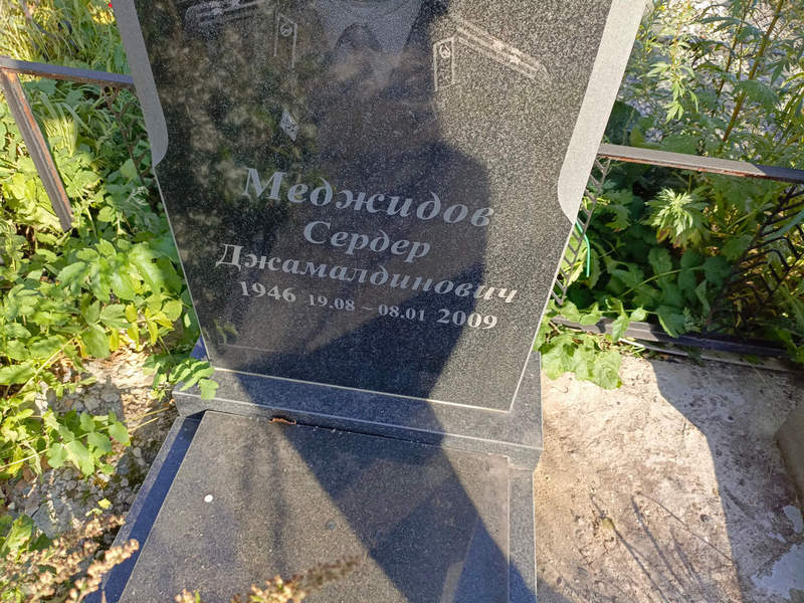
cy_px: 302
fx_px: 581
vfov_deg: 54.9
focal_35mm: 25
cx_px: 402
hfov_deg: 69.4
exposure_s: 1/279
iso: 108
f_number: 1.69
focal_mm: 4.76
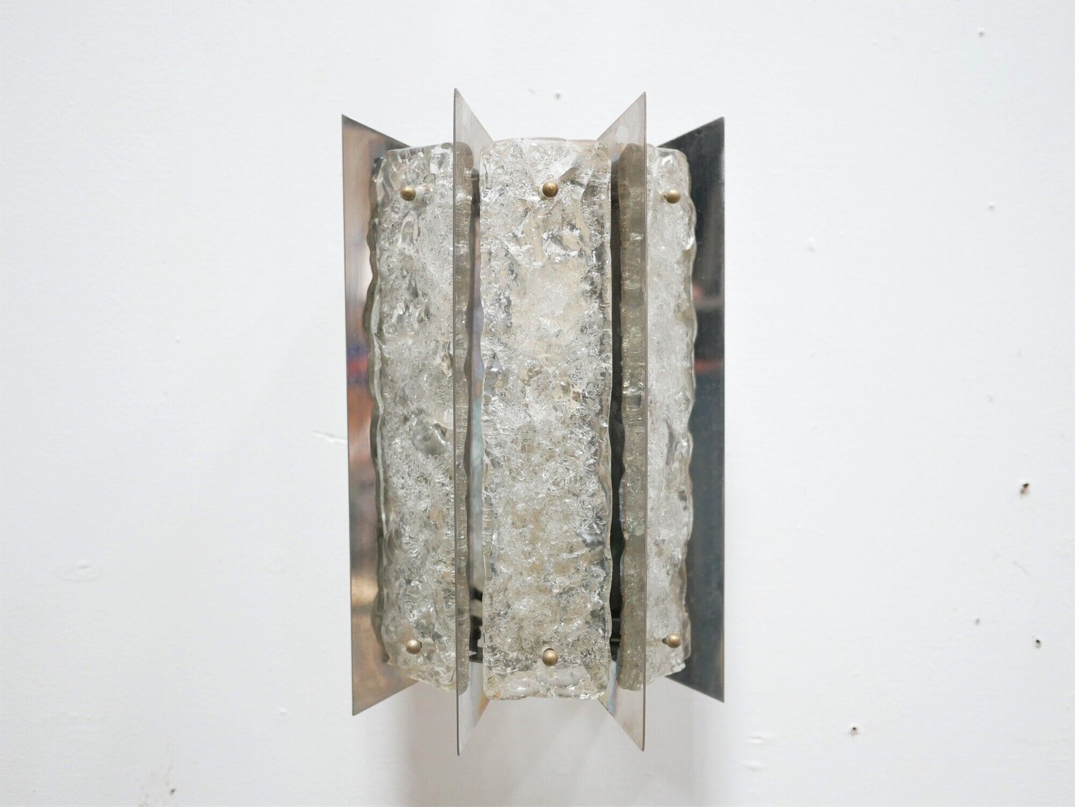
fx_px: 1243
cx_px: 538
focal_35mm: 40
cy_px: 404
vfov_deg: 36.0
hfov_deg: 46.8
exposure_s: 1/60
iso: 1000
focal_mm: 20
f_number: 1.7
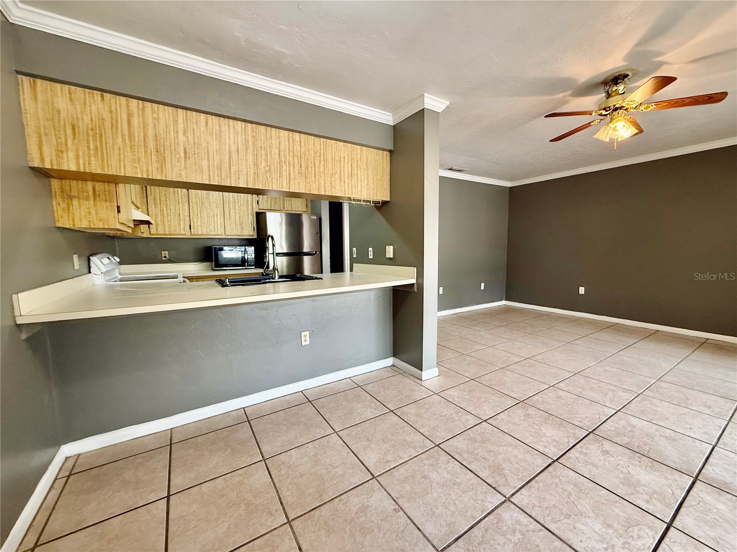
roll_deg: -0.8
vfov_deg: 85.7
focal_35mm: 14
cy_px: 276
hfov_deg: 102.1
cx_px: 368
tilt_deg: -5.3
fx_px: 298
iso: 250
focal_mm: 2.22
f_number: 2.2
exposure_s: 1/60
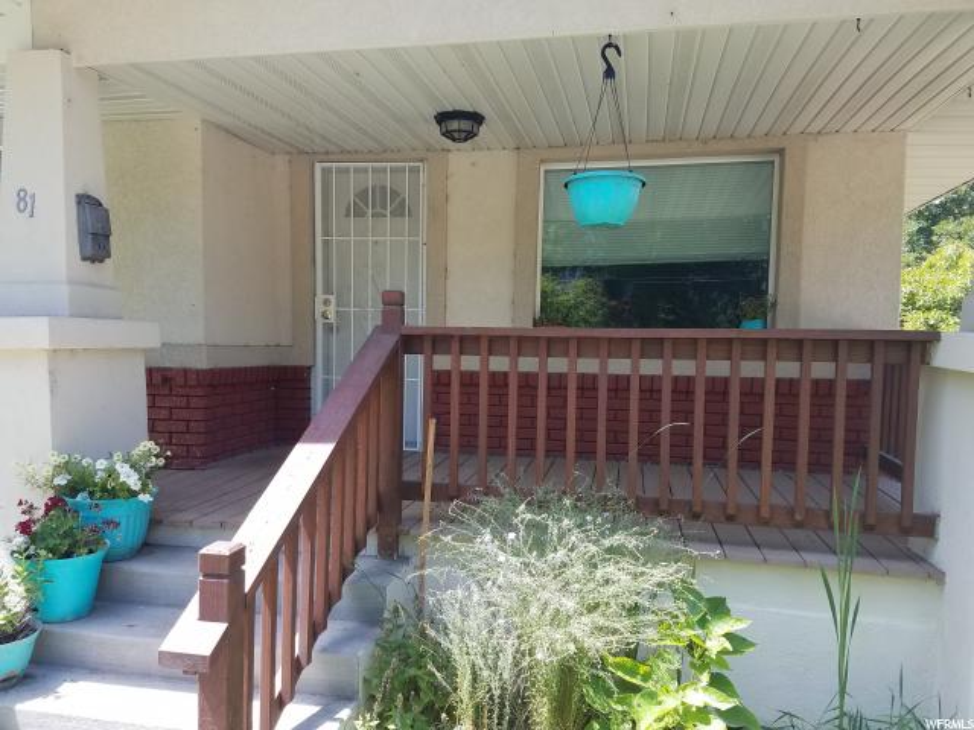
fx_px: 732
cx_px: 487
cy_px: 365
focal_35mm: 26
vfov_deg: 53.1
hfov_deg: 67.3
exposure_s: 1/297
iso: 40
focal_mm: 4.2
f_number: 1.7
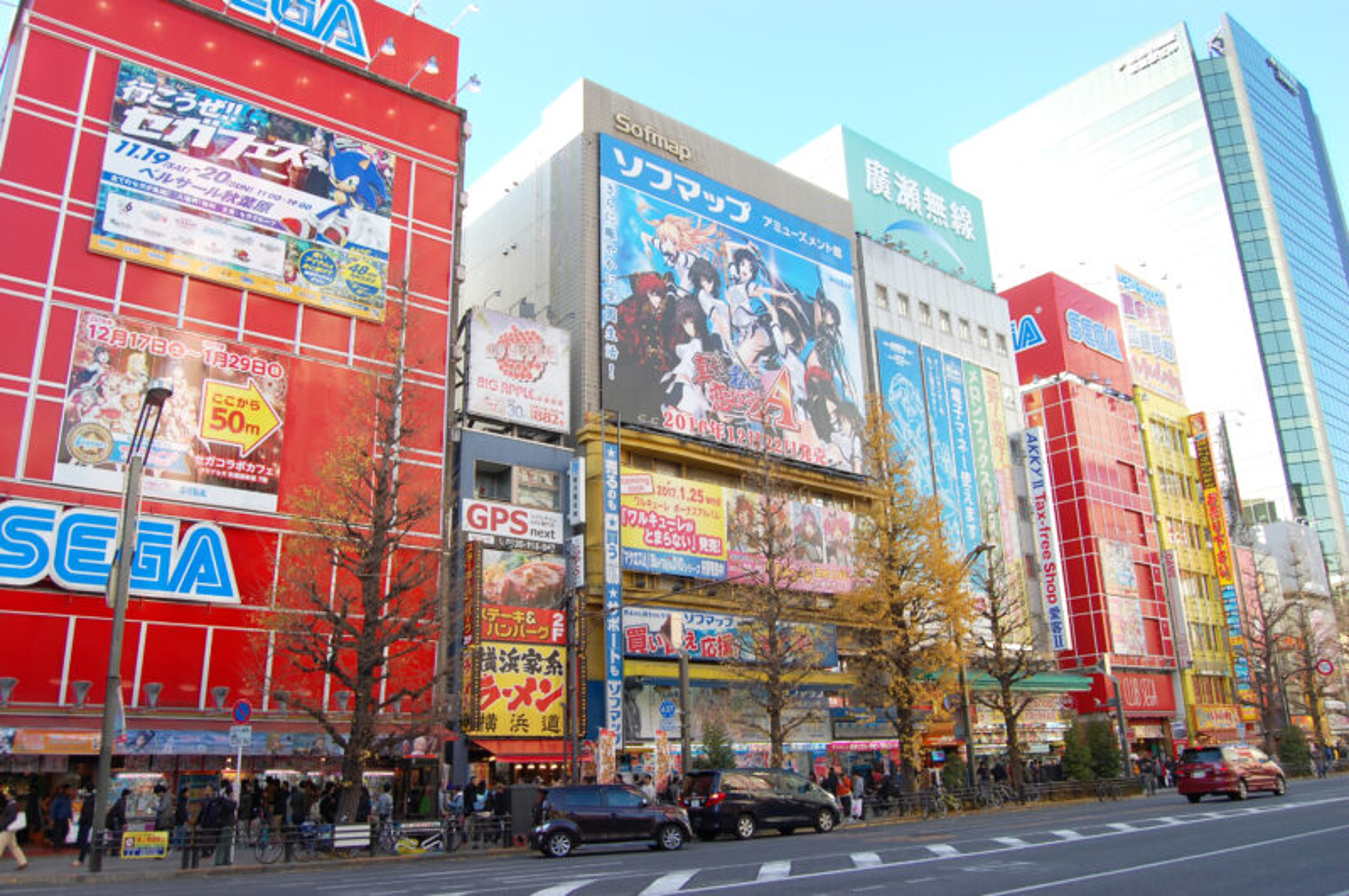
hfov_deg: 67.4
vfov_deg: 47.9
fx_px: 1011
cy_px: 448
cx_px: 674
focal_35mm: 27
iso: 200
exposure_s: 1/160
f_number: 6.3
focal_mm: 18
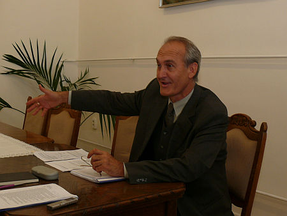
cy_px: 108
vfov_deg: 28.6
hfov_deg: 37.5
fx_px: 423
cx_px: 144
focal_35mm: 51
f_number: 4
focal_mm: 9.3
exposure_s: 1/30
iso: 100
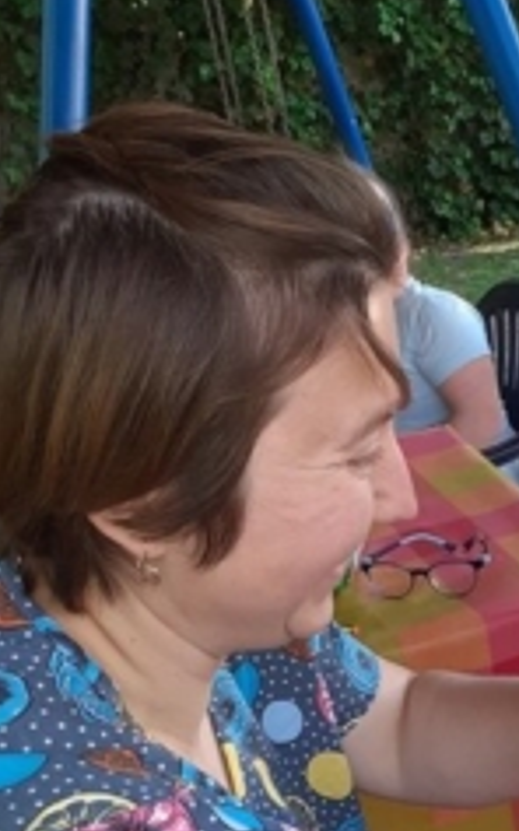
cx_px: 547
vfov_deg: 34.2
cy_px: 652
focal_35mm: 58
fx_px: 1313
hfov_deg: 21.4
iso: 80
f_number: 1.9
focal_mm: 3.6
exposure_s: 1/50
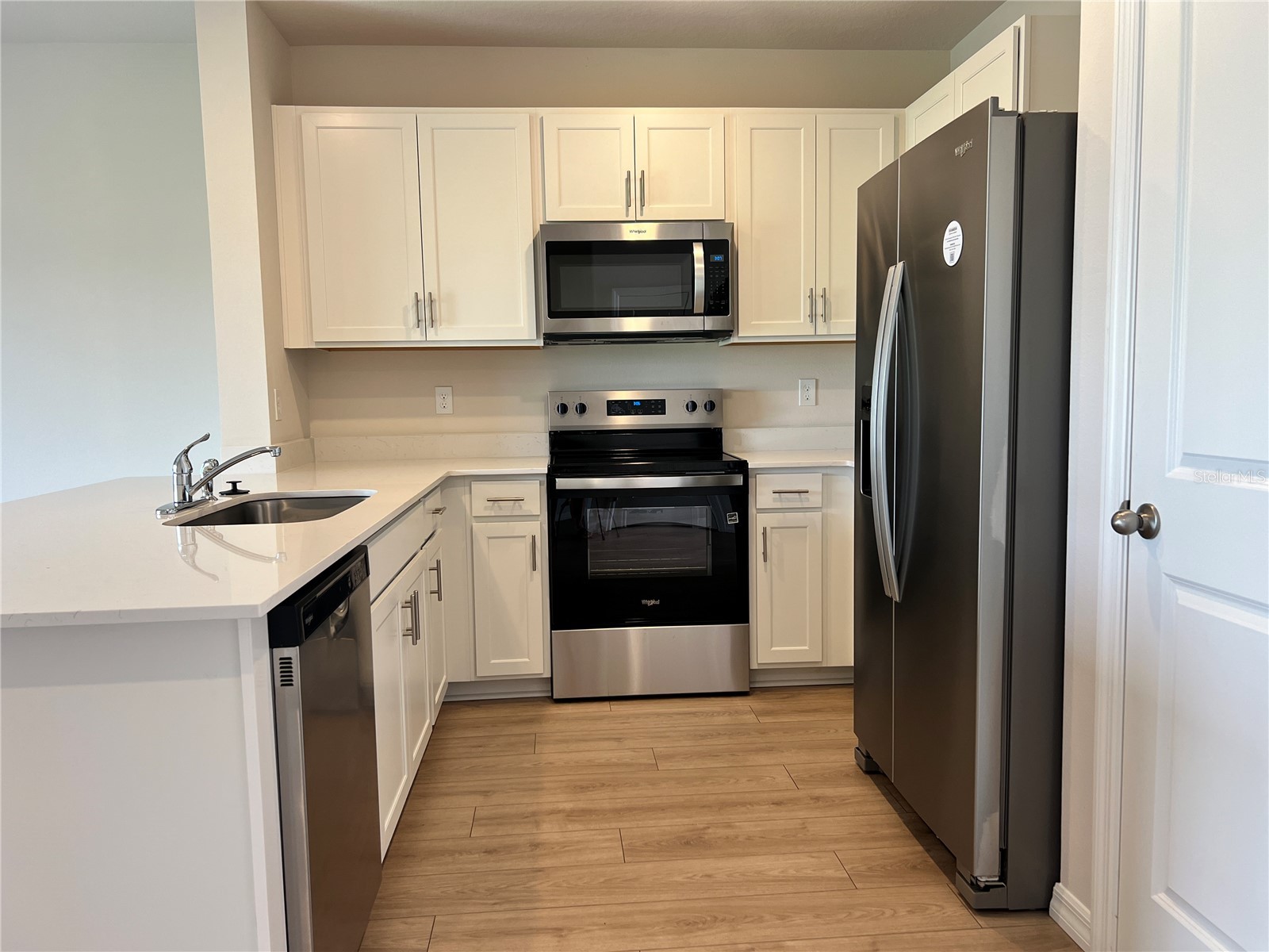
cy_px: 476
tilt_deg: -6.7
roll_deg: +1.0
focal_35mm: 26
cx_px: 634
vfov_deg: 53.1
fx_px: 953
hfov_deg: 67.3
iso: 125
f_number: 1.5
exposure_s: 1/120
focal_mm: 5.7
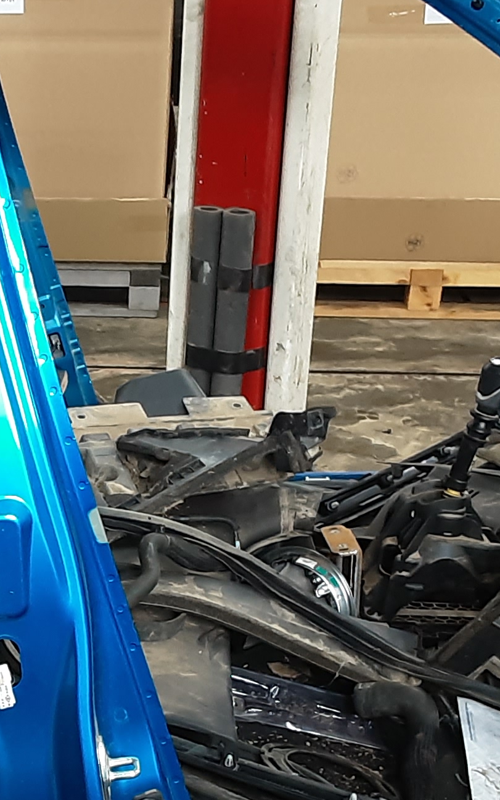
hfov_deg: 17.5
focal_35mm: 72
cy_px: 522
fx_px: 1569
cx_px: -49
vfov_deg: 28.4
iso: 160
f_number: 1.9
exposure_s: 1/25
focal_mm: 2.91
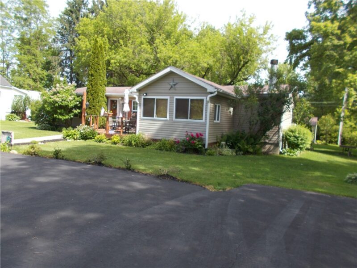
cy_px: 134
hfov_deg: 67.3
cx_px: 178
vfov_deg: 53.1
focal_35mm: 26
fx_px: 268
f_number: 3.2
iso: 80
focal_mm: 4.6
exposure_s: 1/250
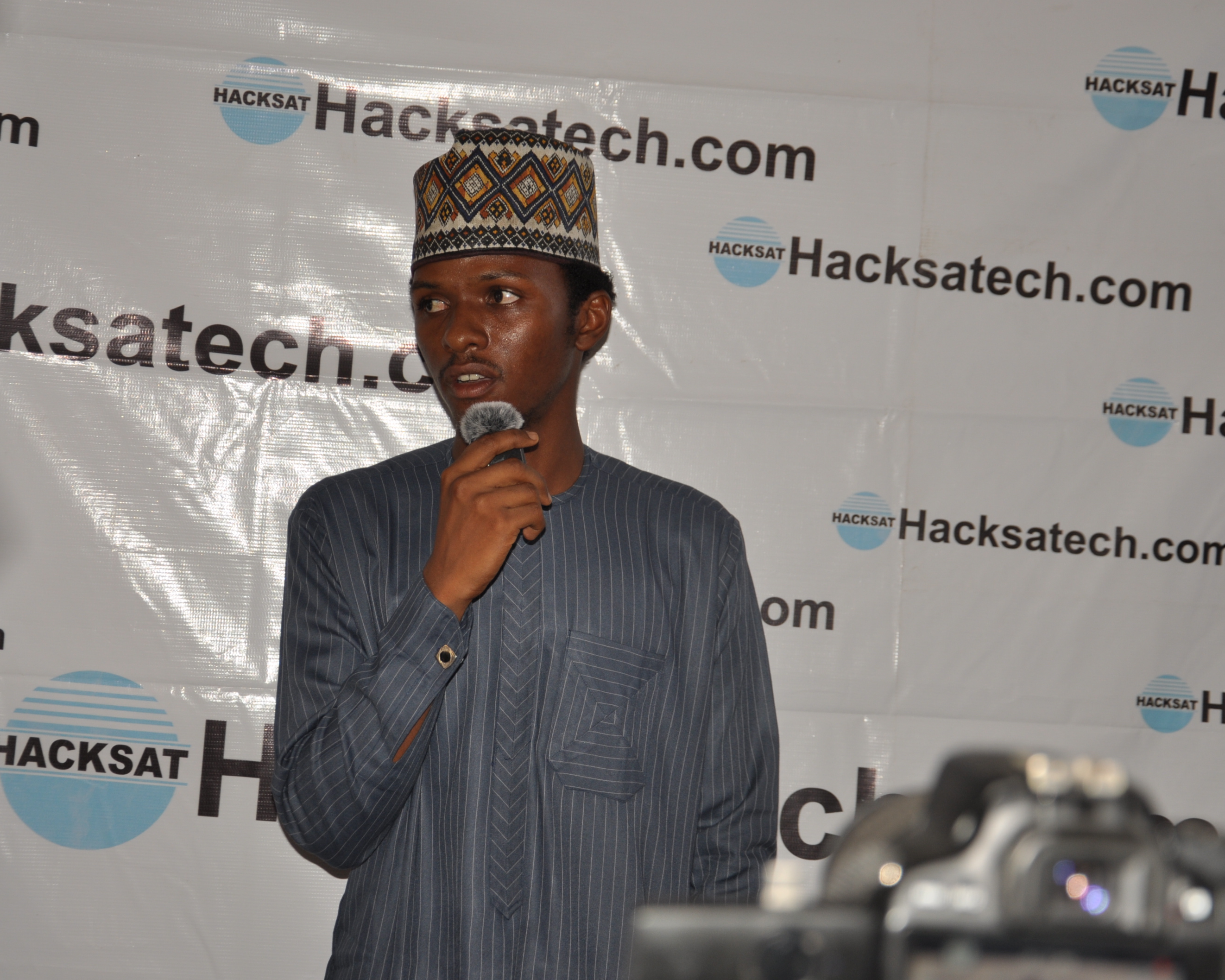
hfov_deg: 29.1
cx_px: 598
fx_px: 2357
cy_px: 490
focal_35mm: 65
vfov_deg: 23.5
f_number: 4.5
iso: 200
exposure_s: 1/60
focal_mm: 38
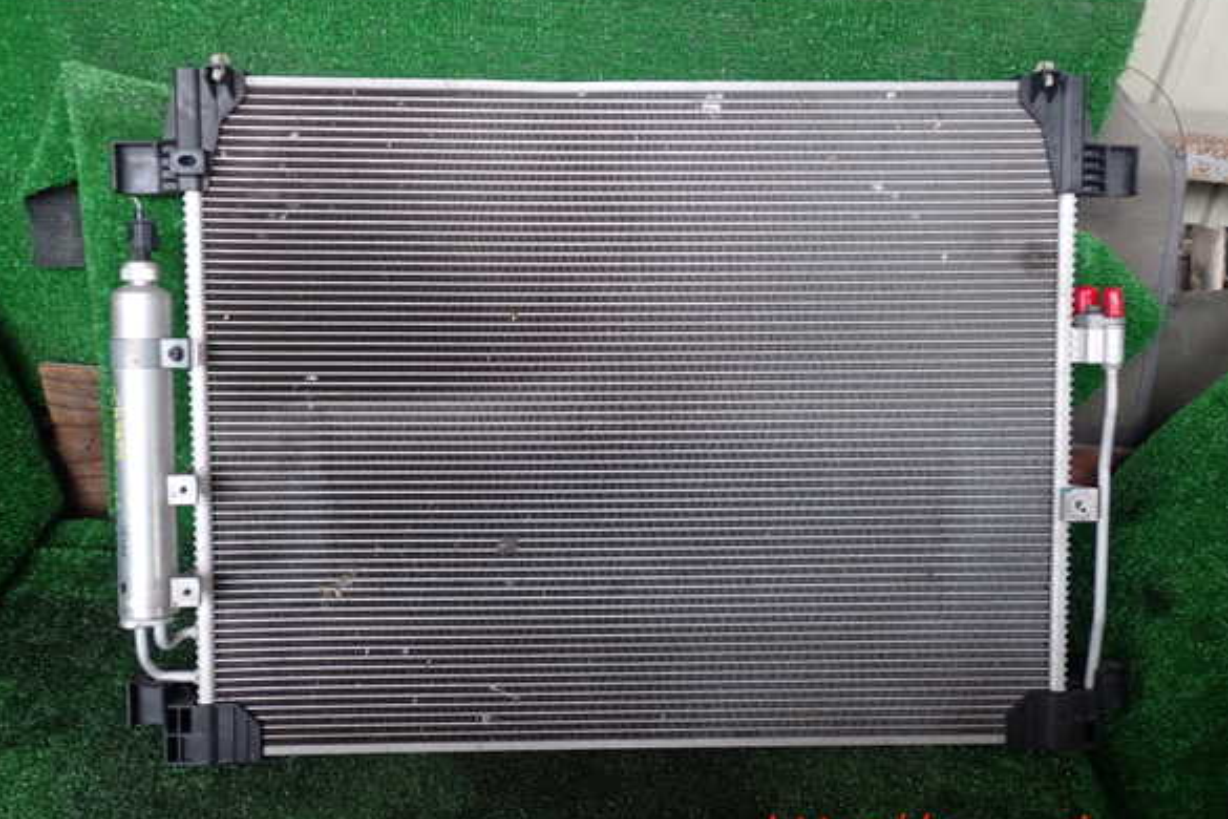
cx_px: 613
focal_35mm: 32
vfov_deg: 41.1
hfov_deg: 58.7
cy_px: 391
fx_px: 1091
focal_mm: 5.4
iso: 100
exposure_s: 1/80
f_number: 2.3
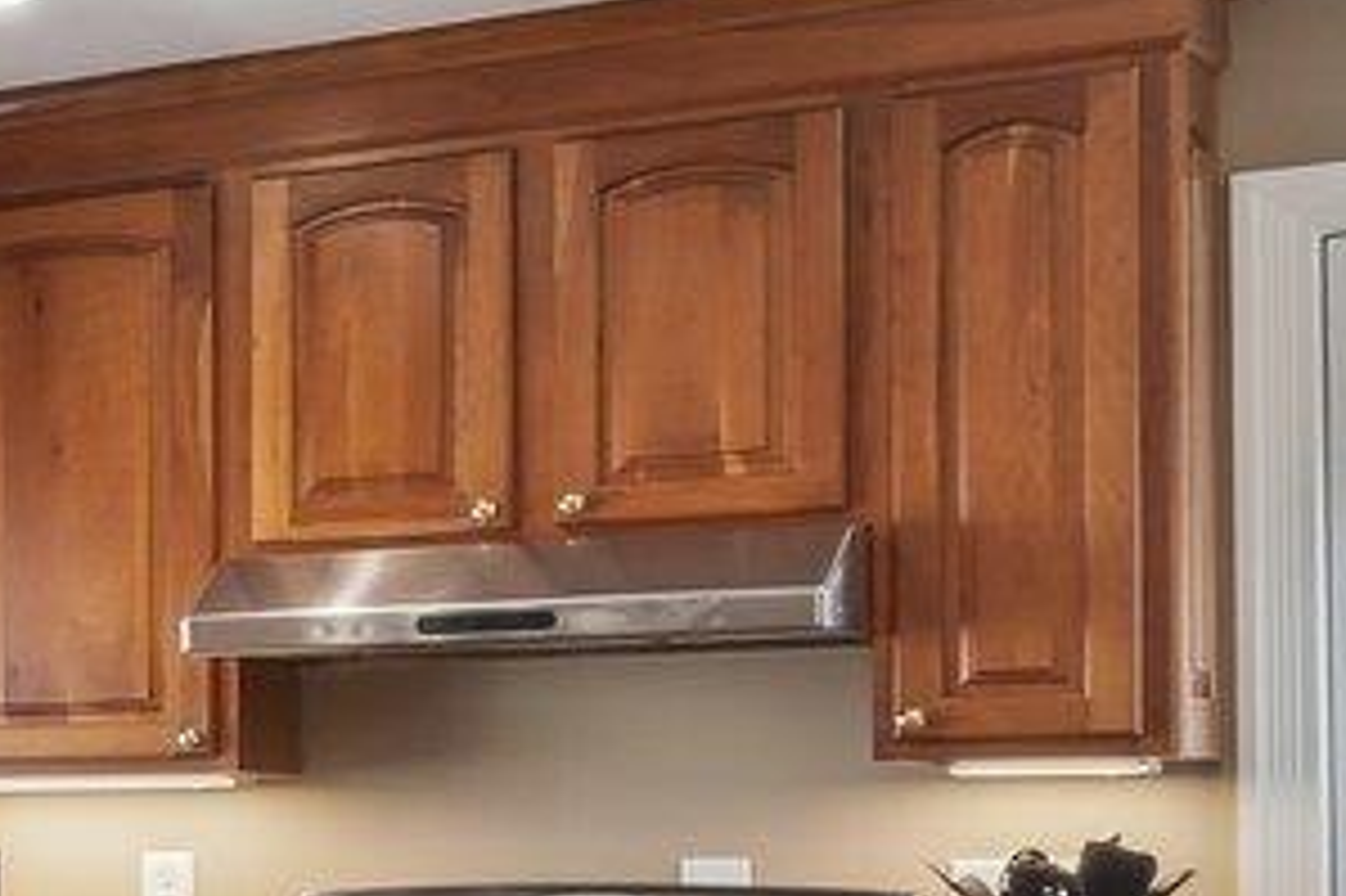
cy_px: 880
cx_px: -2039
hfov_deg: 14.0
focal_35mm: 89
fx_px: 3326
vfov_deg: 15.1
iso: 100
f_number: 9
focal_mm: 13
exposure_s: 1/6
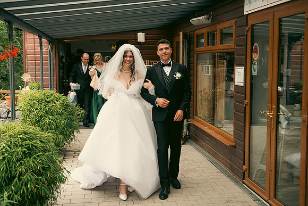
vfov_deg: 27.0
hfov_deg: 39.6
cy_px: 103
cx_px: 154
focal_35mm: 50
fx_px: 428
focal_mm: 50
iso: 200
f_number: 3.5
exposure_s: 1/250
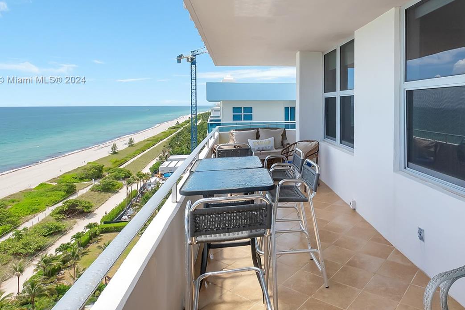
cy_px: 80
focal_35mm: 23
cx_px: 300
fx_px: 297
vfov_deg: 52.8
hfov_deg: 74.4
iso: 200
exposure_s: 1/1250
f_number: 8
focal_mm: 10
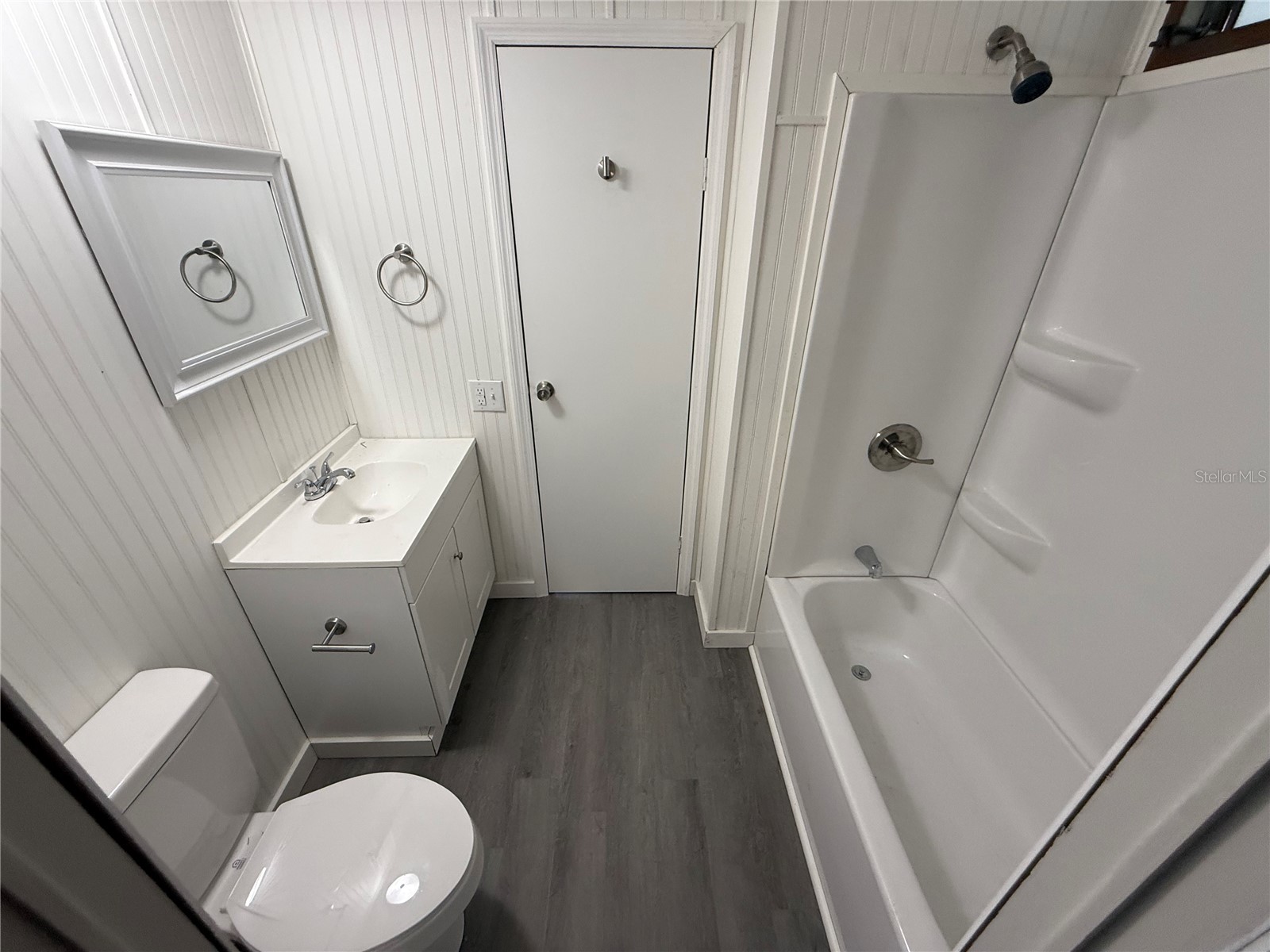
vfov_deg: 85.7
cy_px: 476
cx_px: 635
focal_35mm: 14
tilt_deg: -28.4
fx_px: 514
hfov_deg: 102.1
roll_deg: -0.3
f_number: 2.2
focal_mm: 2.22
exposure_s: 1/120
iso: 200
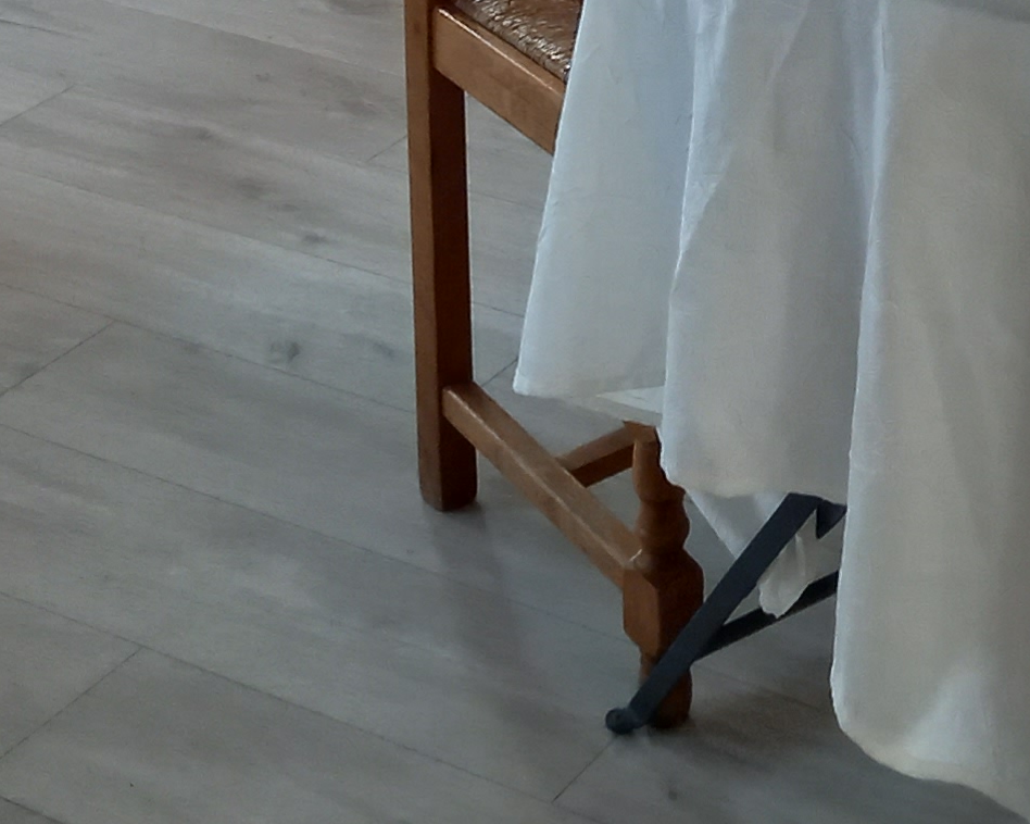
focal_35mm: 103
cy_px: -563
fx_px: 3139
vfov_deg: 13.7
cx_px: 764
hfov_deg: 18.5
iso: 200
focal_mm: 4.6
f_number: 2
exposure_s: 1/33
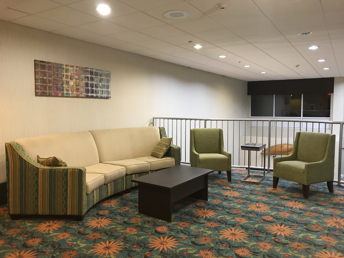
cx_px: 172
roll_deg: +1.9
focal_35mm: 28
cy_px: 129
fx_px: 278
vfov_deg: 49.7
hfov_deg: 63.4
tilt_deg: -5.0
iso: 80
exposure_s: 1/15
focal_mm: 3.99
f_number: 1.8
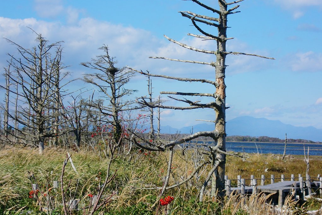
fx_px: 1046
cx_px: 161
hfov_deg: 17.5
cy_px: 107
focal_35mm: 117
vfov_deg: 11.7
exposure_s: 1/400
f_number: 5.8
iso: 64
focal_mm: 19.6
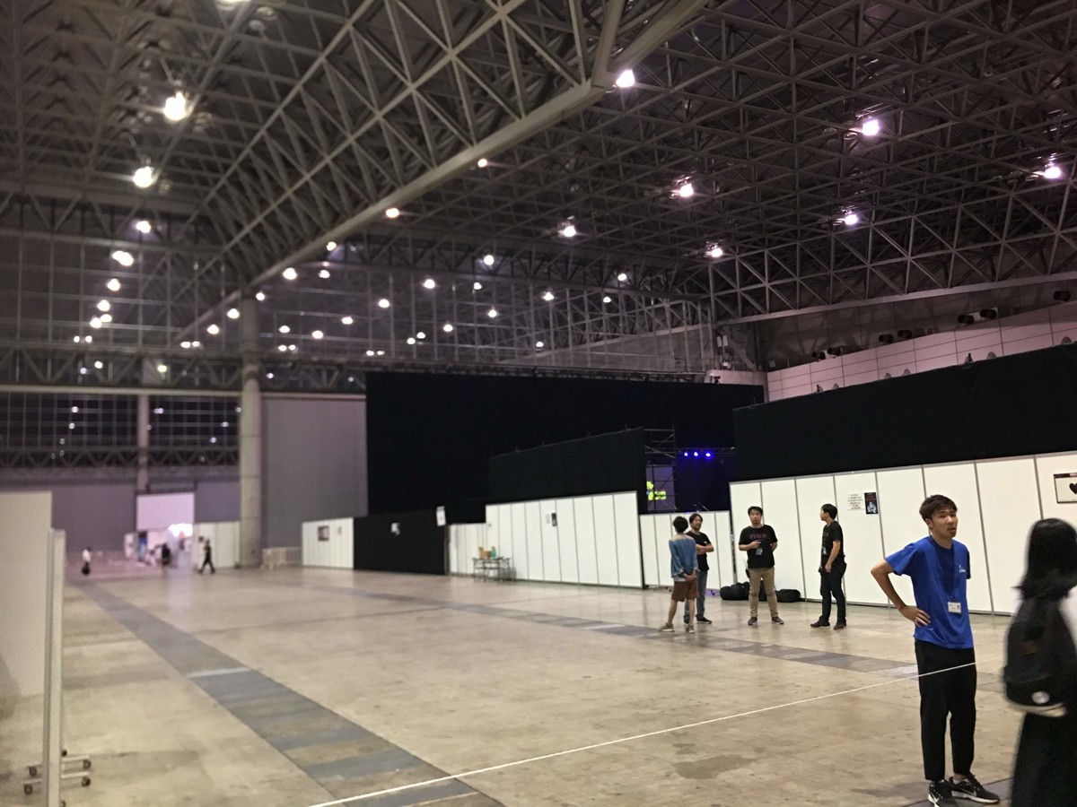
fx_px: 902
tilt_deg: +8.0
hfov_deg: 61.7
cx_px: 538
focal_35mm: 29
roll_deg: +3.1
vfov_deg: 48.2
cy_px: 404
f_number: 2.2
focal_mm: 4.15
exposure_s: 1/4
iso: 64
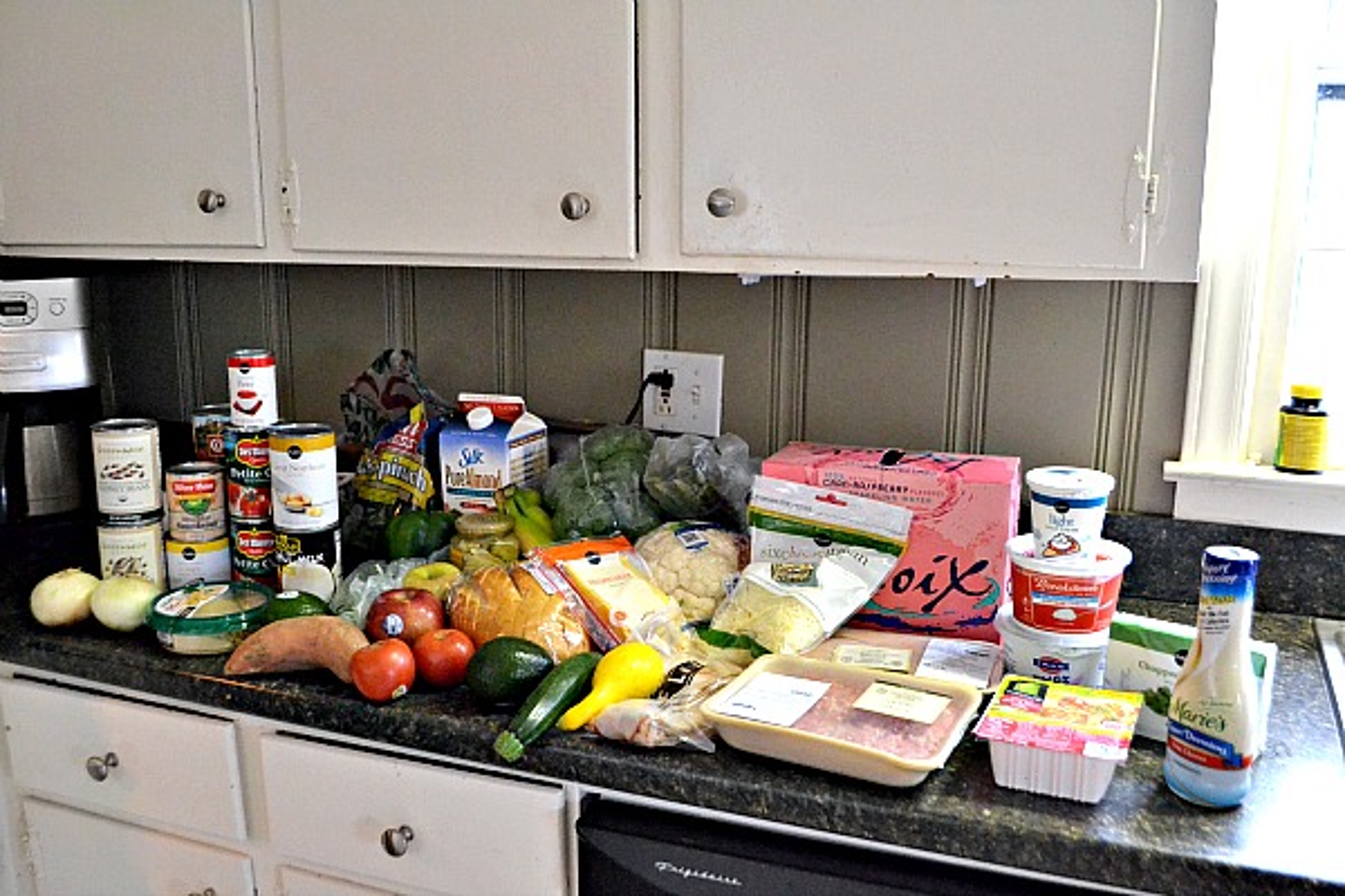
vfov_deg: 40.0
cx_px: 672
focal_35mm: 33
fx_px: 1233
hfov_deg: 57.2
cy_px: 448
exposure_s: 1/30
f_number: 3.8
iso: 3200
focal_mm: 22
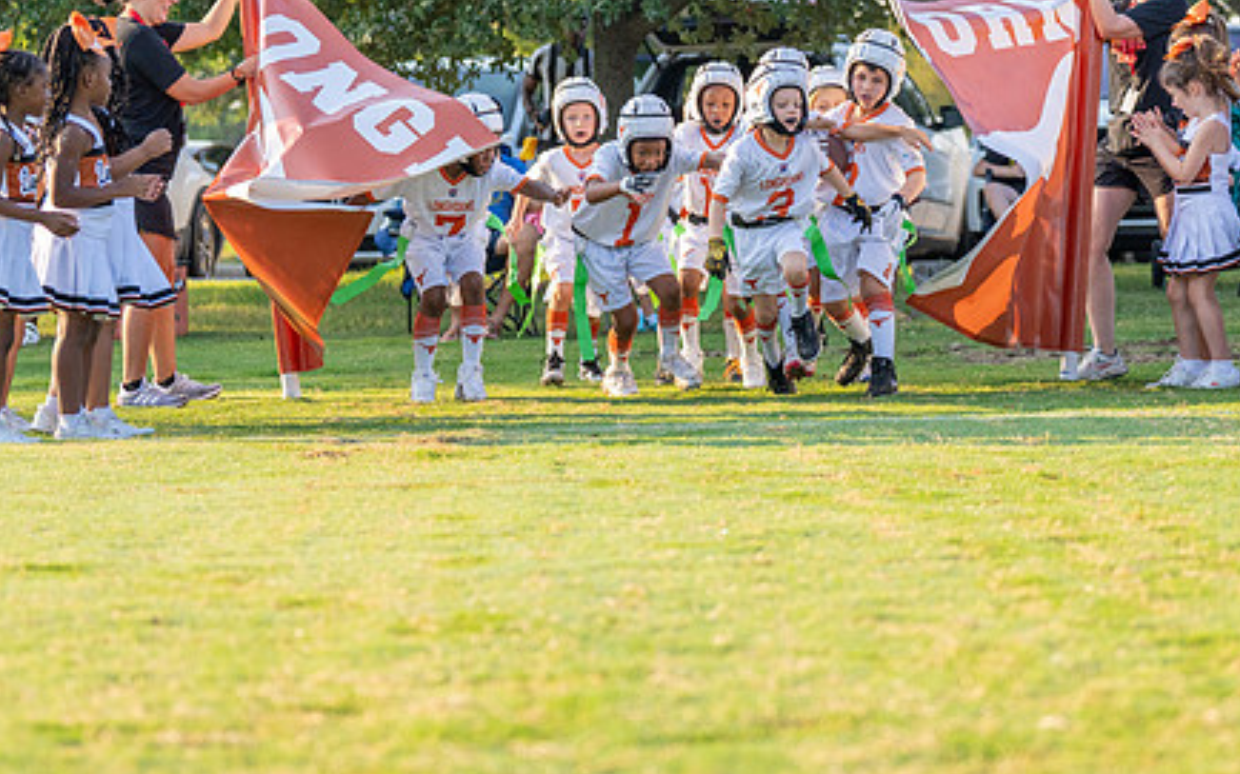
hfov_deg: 16.2
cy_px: 206
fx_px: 4358
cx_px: 742
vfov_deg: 10.1
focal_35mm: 129
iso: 400
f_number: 2.8
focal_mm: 70
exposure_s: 1/2000
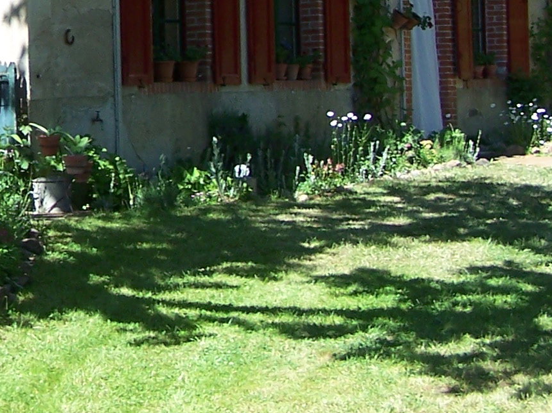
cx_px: -37
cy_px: -32
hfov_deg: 16.8
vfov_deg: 12.8
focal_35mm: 114
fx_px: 1818
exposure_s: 1/500
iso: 80
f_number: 2.8
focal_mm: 6.3
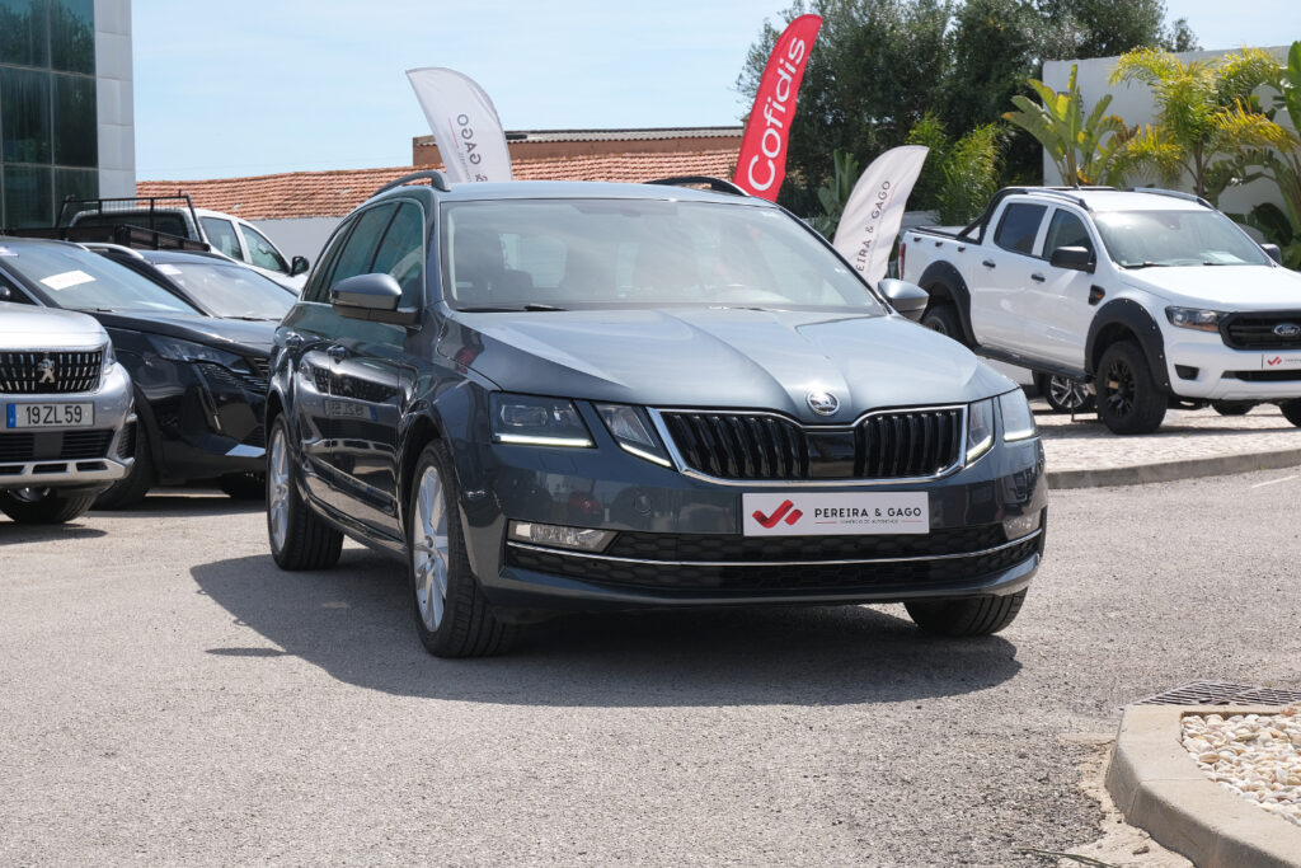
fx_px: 2349
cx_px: 650
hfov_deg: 31.0
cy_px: 434
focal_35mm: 65
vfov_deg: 20.9
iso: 160
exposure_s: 1/250
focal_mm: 43.2
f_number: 9
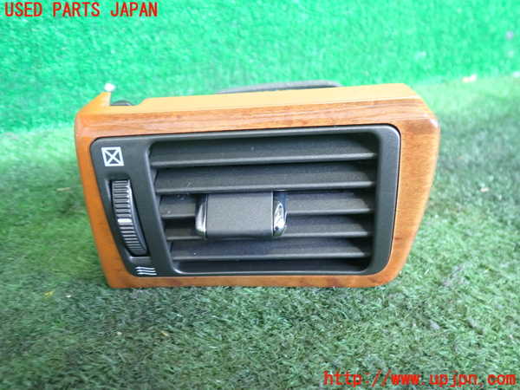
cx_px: 260
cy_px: 195
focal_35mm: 30
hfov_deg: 60.0
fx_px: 451
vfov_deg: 46.8
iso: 250
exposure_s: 1/30
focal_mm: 5.4
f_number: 2.3
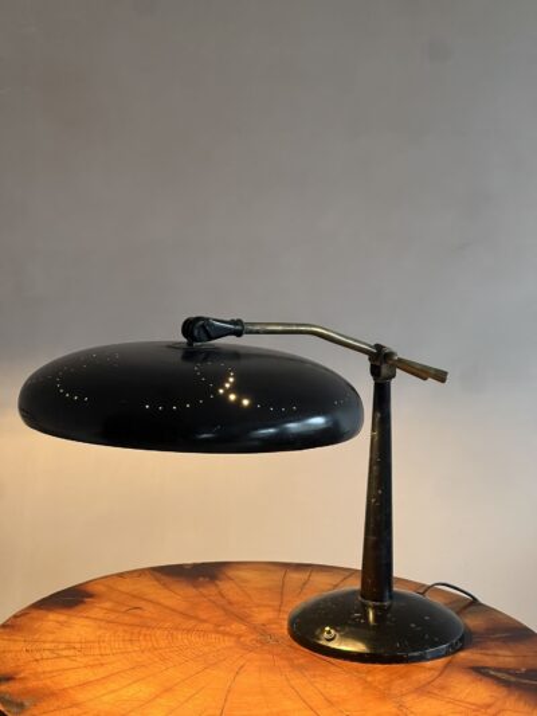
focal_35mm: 77
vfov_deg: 25.3
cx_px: 268
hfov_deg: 19.1
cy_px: 358
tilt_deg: -11.1
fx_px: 1592
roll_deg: -1.1
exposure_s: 1/60
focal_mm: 9
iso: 640
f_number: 2.8
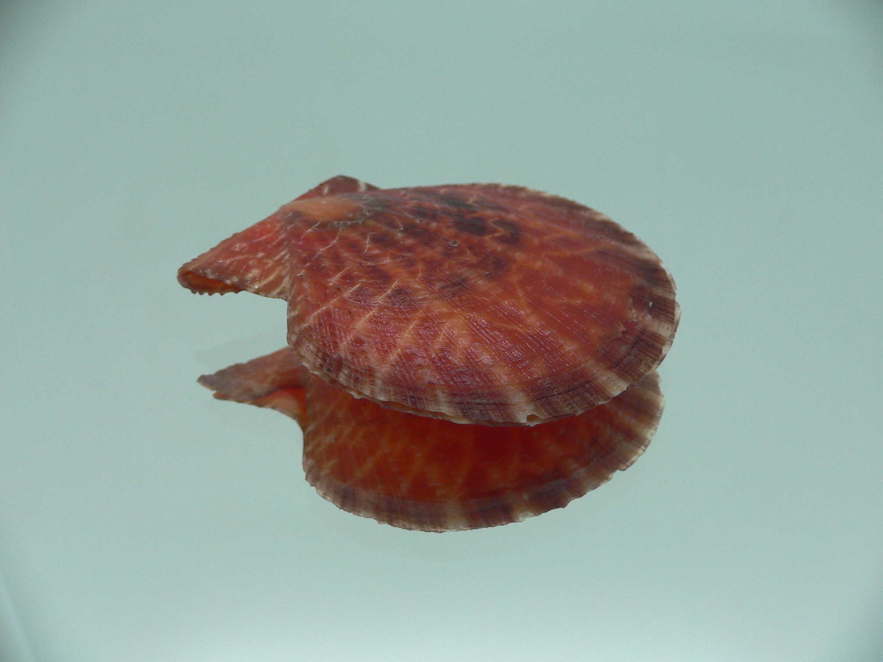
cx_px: 442
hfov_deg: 52.6
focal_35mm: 35
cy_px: 331
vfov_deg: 40.7
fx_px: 893
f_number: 2.8
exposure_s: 1/60
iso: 100
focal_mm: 4.6
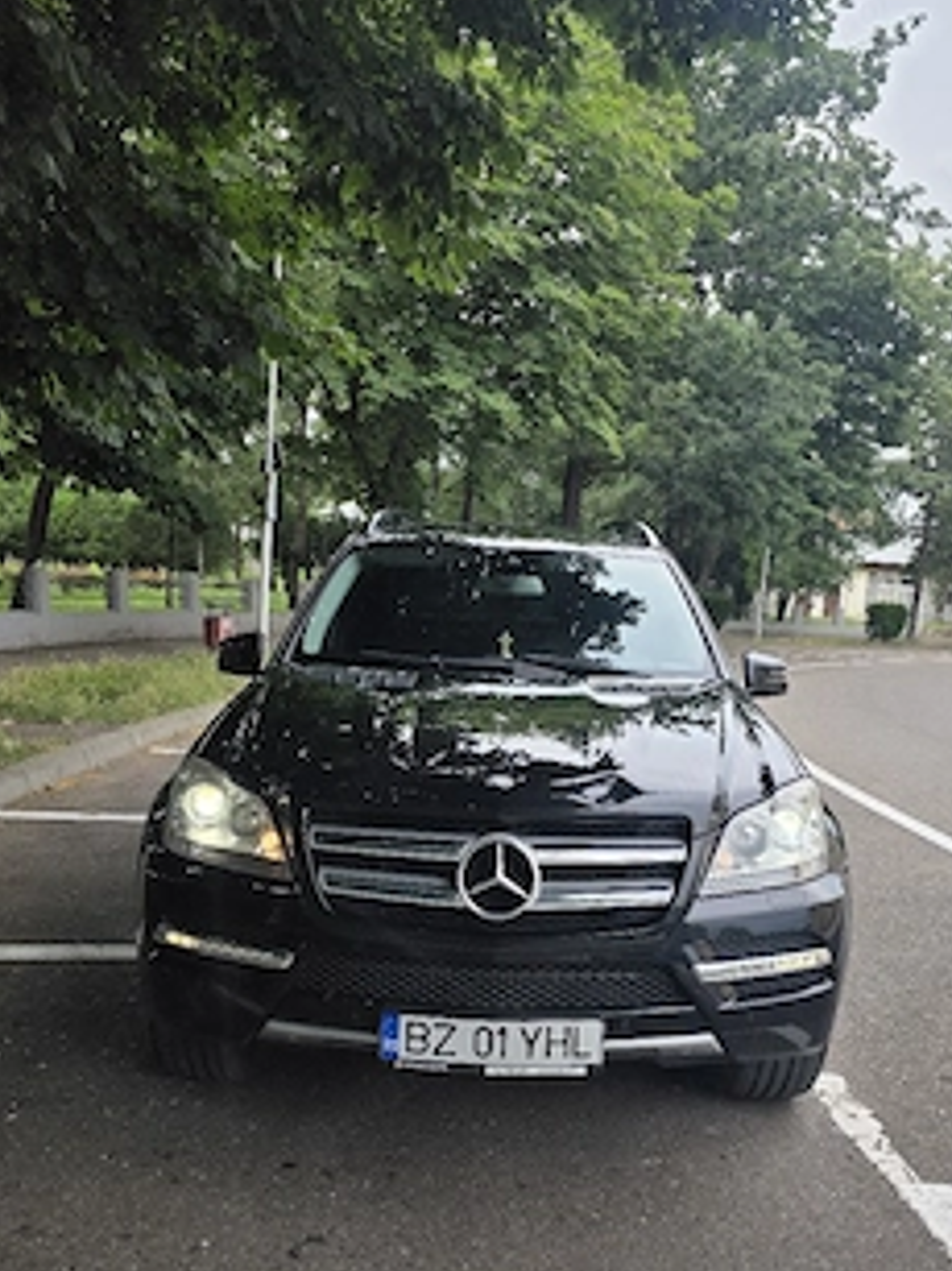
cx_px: 513
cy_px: 787
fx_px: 1101
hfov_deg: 46.7
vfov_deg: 59.3
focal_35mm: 30
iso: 32
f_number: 1.7
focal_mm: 6.3
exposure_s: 1/370
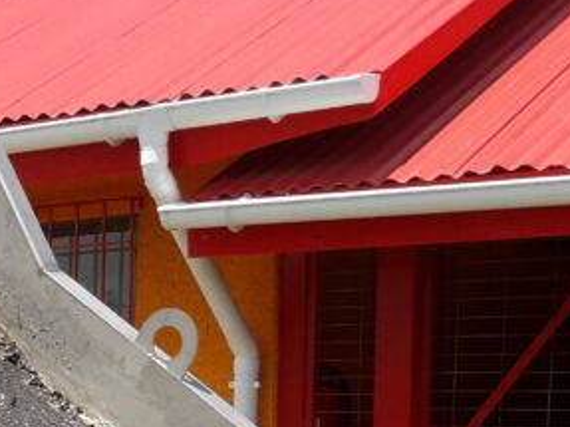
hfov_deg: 17.3
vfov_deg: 14.2
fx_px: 1646
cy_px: 558
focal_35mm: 100
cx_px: -342
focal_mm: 3.7
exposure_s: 1/1610
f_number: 1.9
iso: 40
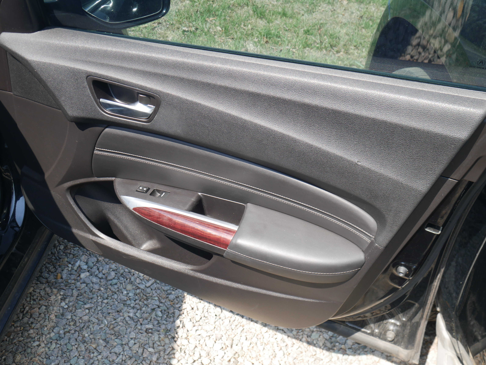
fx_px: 449
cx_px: 243
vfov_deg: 44.2
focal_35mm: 32
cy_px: 182
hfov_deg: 56.8
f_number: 5.6
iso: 200
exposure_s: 1/200
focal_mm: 16
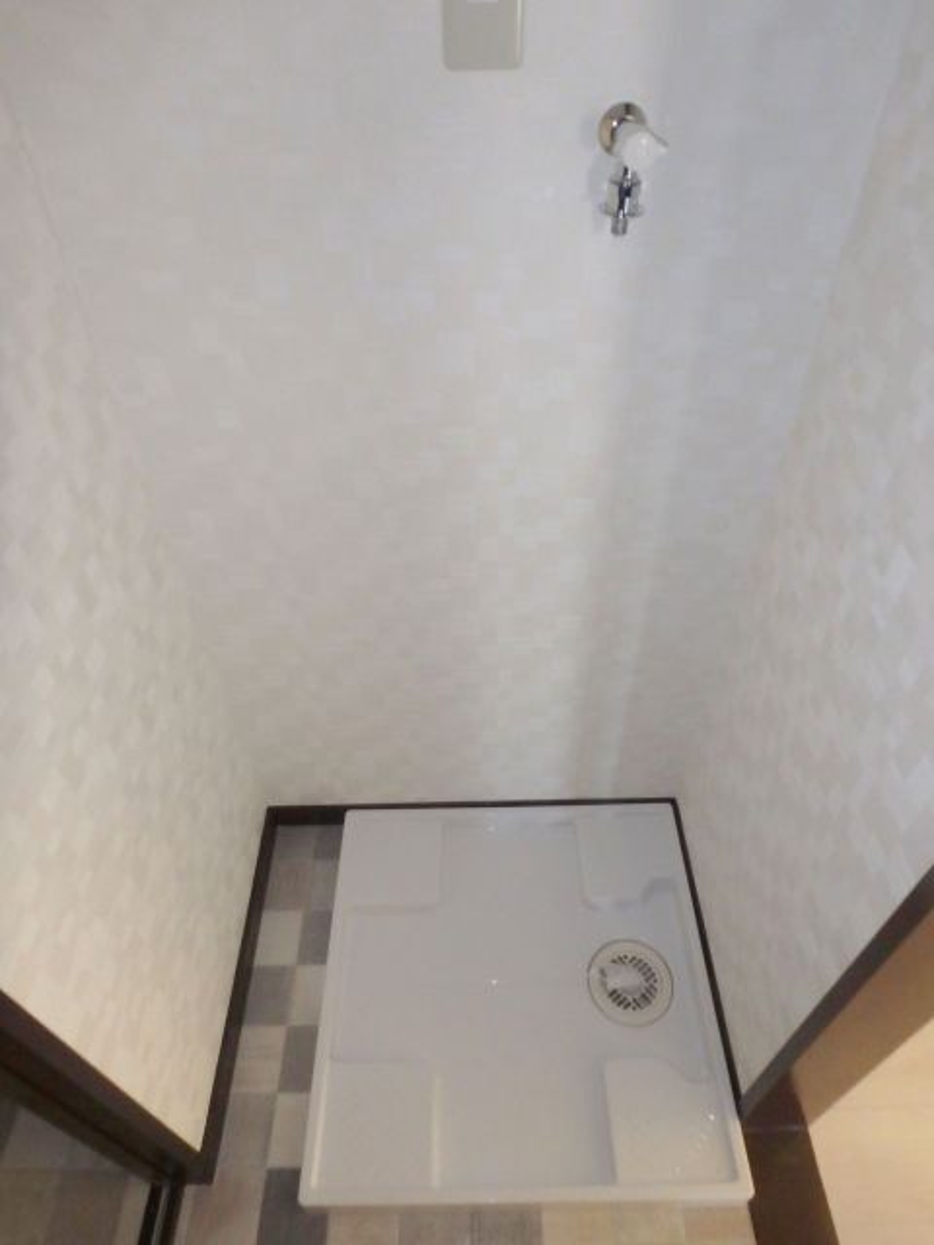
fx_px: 755
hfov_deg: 63.4
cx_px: 467
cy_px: 622
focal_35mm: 21
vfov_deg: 79.0
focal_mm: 3.7
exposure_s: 1/30
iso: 400
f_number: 3.5
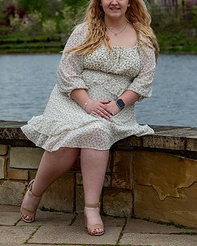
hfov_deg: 12.6
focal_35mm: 123
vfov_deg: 15.6
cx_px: 108
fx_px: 896
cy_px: 110
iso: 250
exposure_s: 1/400
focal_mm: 58.7
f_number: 4
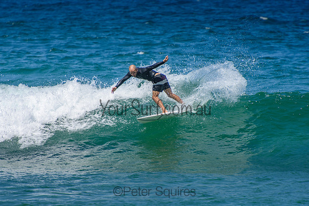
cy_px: 103
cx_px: 154
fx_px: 5151
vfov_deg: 2.3
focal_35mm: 600
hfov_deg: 3.4
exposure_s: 1/2000
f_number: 5.6
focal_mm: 400
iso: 280
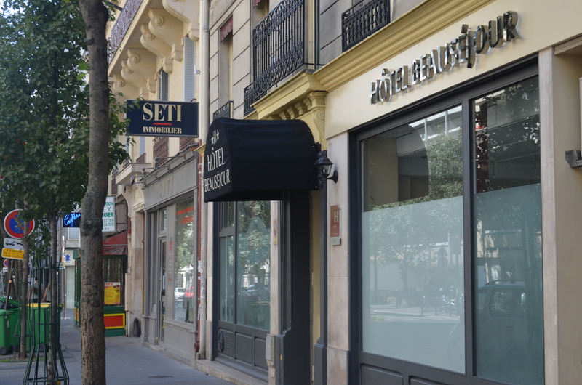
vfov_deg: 22.5
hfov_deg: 33.5
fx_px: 968
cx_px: 291
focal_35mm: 60
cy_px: 192
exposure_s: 1/160
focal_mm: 40
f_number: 6.3
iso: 200
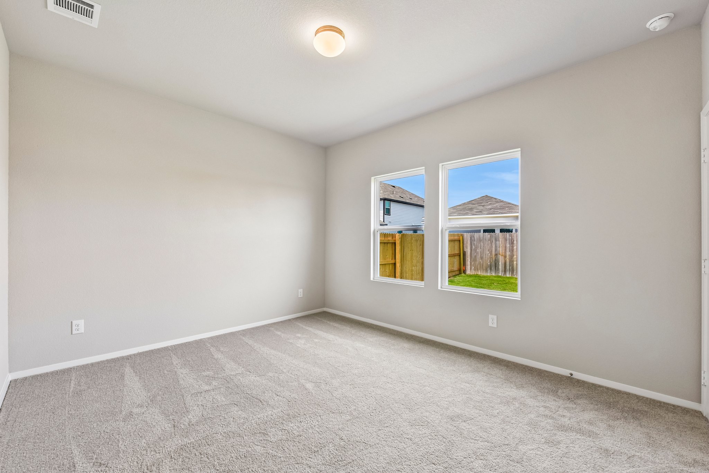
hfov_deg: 104.3
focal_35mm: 14
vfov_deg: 81.2
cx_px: 354
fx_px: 276
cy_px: 236
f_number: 8
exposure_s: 1/20
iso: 100
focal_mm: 14
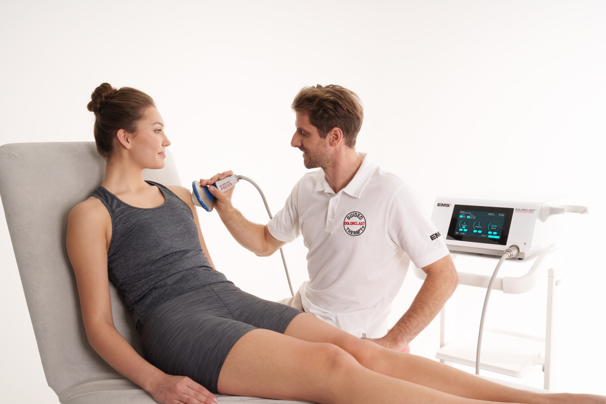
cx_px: 303
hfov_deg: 54.4
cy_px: 202
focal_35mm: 35
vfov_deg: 37.9
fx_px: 589
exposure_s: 1/200
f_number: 16
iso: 400
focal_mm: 35
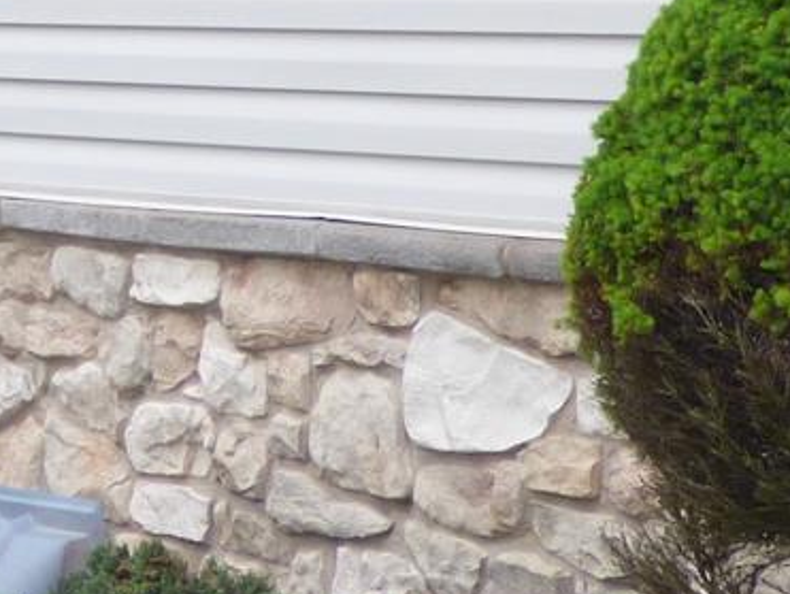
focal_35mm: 215
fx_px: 4911
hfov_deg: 9.2
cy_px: -228
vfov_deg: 6.8
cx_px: 81
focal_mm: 7.07
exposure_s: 1/320
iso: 200
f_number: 3.6
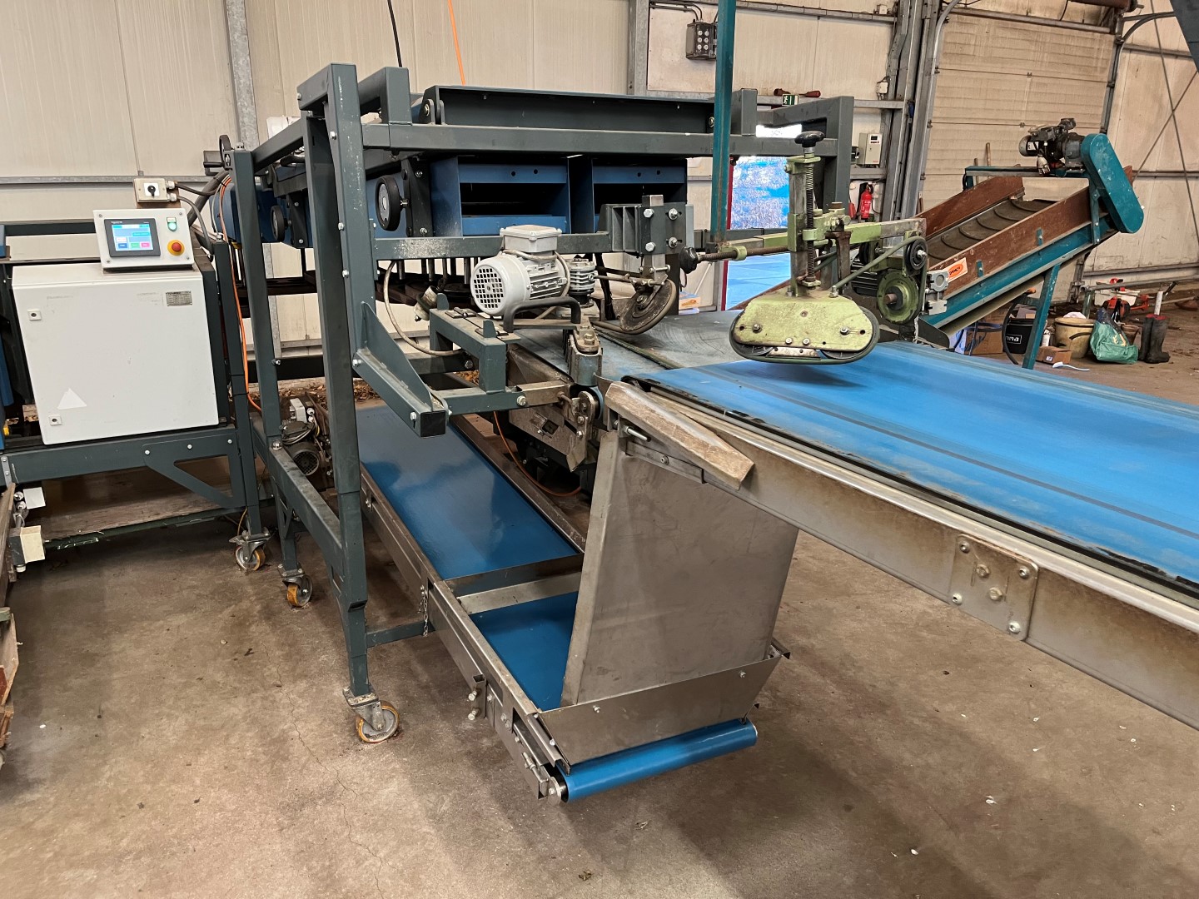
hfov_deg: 67.3
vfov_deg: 53.1
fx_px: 901
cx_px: 600
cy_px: 450
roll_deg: +0.6
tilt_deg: -18.3
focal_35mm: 26
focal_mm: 5.1
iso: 250
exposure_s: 1/50
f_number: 1.6
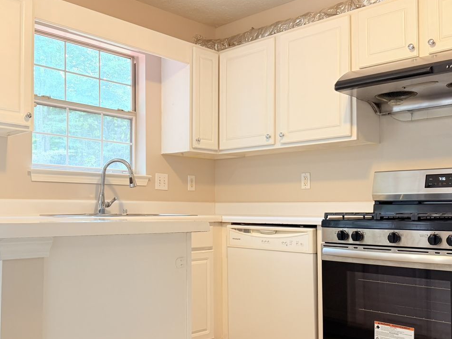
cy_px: 193
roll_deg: +0.1
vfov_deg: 37.7
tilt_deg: +1.3
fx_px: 496
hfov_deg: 48.4
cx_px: 166
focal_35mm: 38
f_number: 1.78
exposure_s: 1/120
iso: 160
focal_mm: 6.76
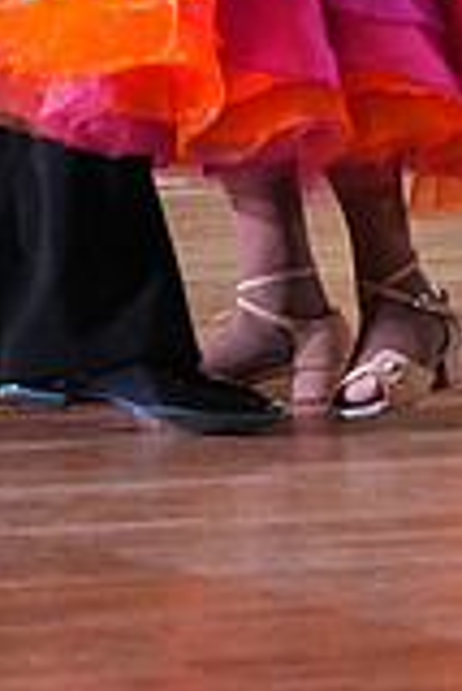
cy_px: -471
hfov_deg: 1.9
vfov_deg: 2.8
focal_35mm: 725
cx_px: 278
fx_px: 13925
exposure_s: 1/400
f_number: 5.6
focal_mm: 200
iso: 10000
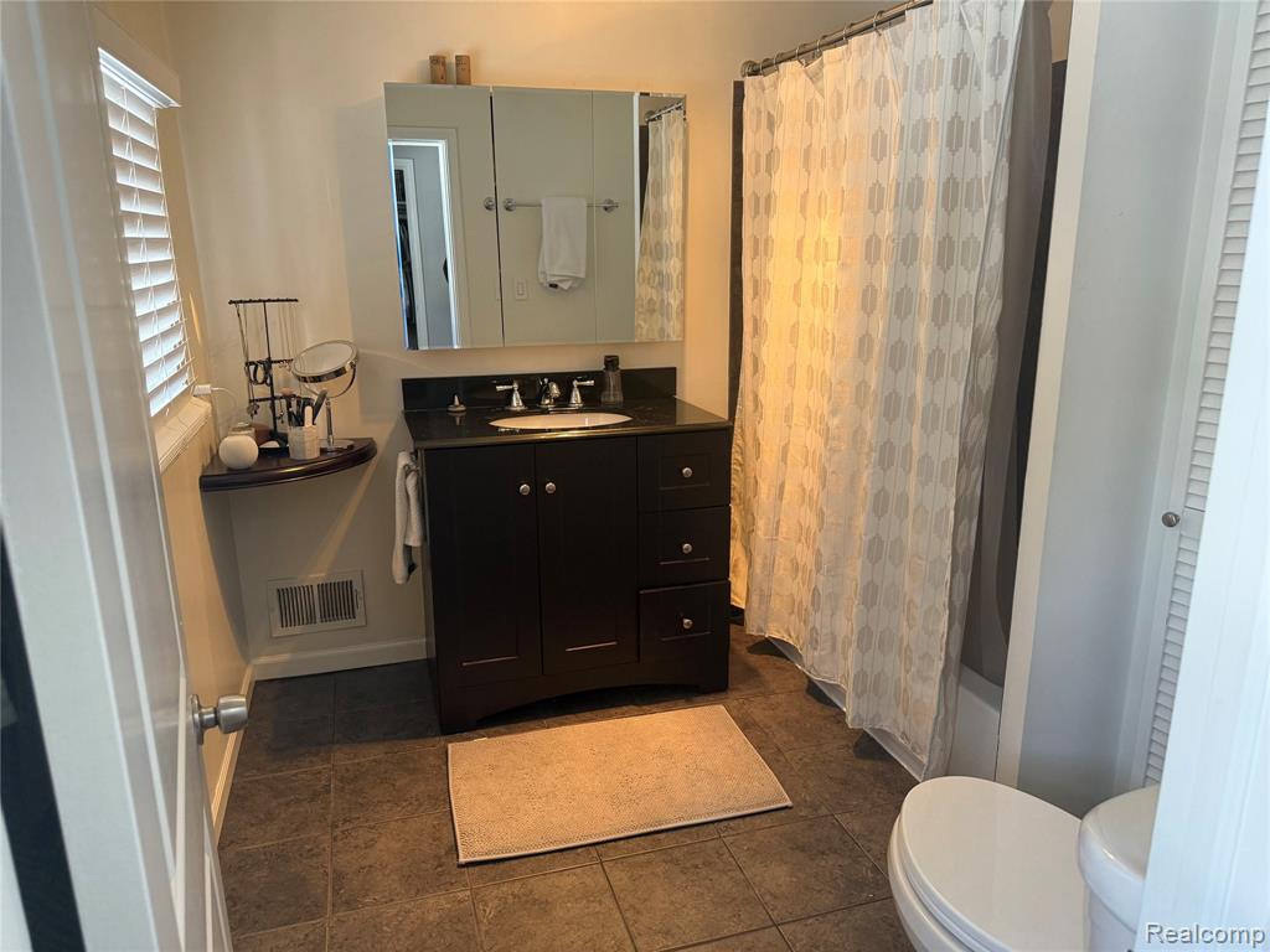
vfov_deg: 56.8
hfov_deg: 71.6
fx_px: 881
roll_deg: +0.6
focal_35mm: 24
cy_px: 476
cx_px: 635
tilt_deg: -15.3
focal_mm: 6.76
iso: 200
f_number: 1.78
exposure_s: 1/60
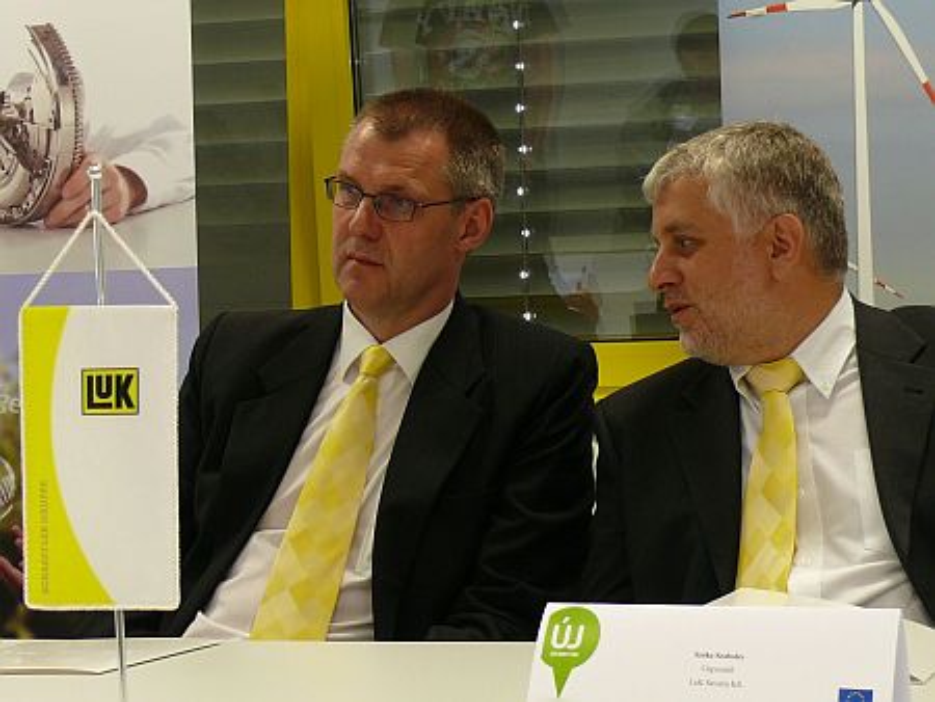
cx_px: 468
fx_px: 2838
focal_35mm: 105
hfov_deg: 18.7
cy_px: 351
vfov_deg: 14.1
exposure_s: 1/30
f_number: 4
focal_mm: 13.7
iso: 100
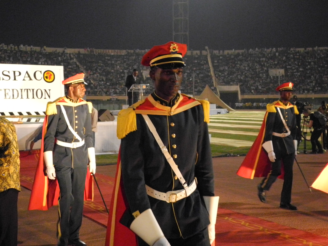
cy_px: 123
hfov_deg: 31.7
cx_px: 164
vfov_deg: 24.0
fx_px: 578
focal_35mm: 61
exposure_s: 1/46
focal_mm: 13
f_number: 3.5
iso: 1600
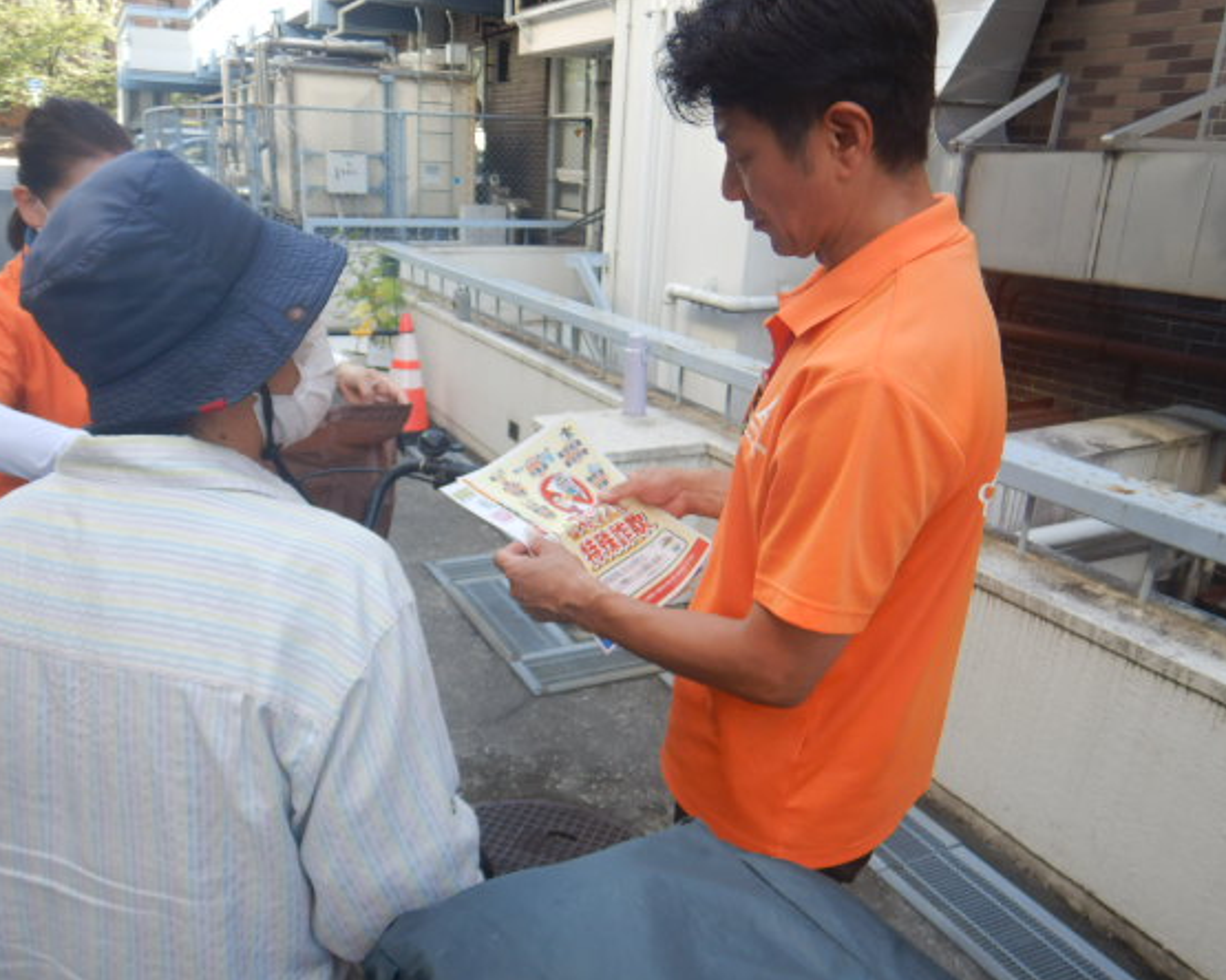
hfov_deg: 63.9
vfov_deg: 53.2
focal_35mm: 27
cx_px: 541
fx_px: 980
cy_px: 508
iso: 125
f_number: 2.8
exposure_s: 1/160
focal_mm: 4.3
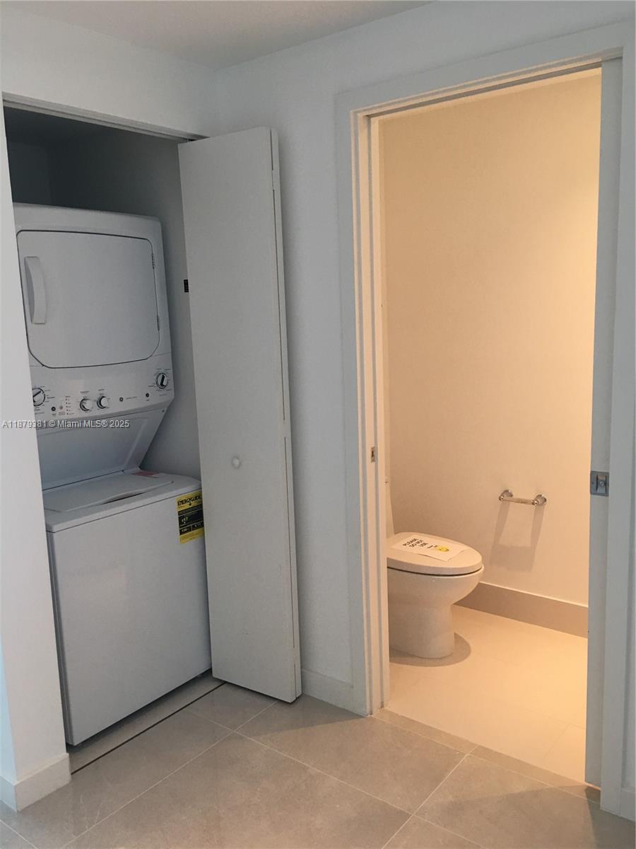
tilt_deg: -7.4
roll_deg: +1.6
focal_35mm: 29
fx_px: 710
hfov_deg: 48.2
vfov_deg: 61.7
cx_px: 318
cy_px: 424
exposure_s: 1/15
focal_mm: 4.15
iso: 40
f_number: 2.2
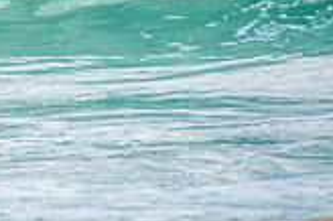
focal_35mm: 2121
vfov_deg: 0.6
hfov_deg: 1.0
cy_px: -52
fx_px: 19599
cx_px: -148
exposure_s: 1/2000
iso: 560
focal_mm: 400
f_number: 5.6
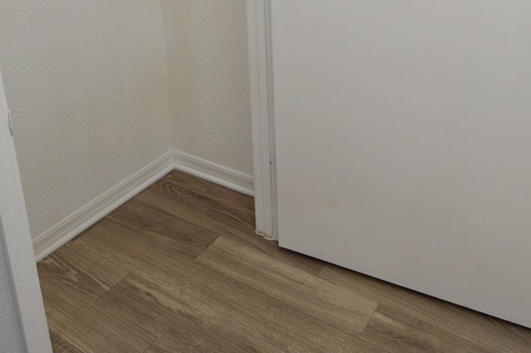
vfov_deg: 33.1
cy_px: 5
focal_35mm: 37
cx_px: 300
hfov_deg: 51.8
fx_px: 545
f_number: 4
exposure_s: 1/60
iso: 400
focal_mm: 12
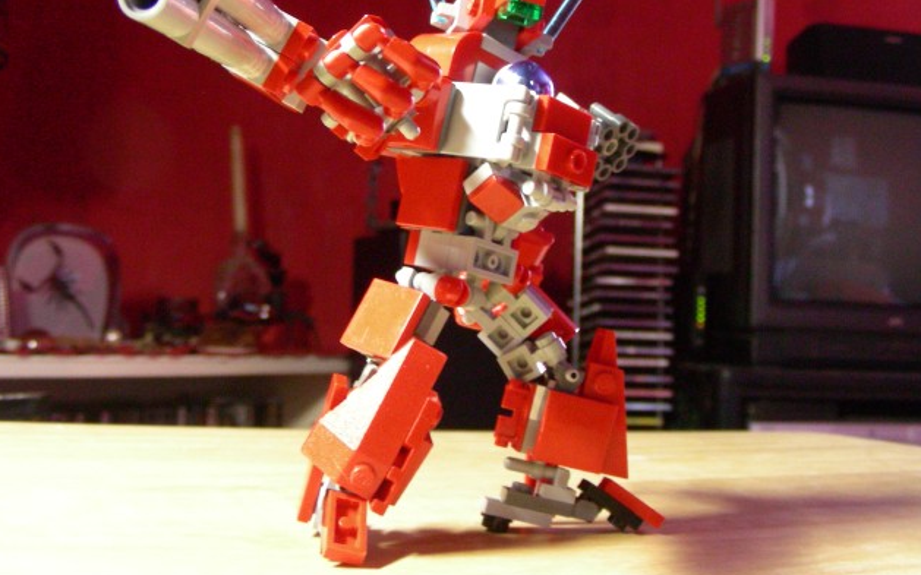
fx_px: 1029
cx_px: 454
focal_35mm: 41
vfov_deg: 31.2
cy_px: 233
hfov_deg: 48.2
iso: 400
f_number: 3.5
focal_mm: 6.3
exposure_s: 1/2.7
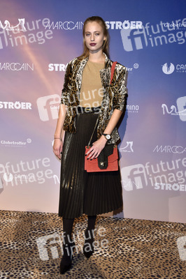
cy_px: 140
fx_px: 311
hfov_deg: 33.3
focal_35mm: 40
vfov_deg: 48.5
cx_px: 93
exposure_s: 1/160
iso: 1600
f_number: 5.6
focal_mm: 40
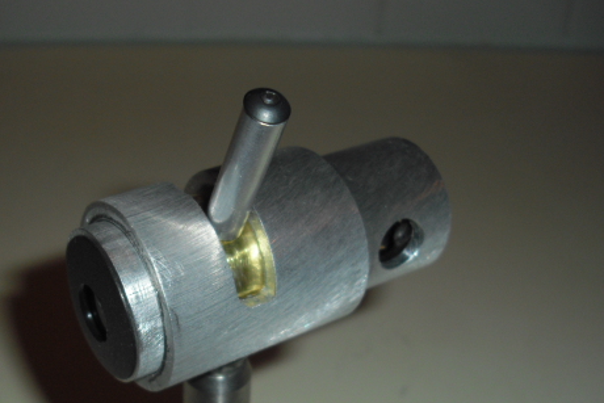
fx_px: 923
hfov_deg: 35.9
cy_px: 297
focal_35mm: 55
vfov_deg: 24.4
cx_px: 207
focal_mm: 6.2
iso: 100
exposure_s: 1/60
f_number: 5.6
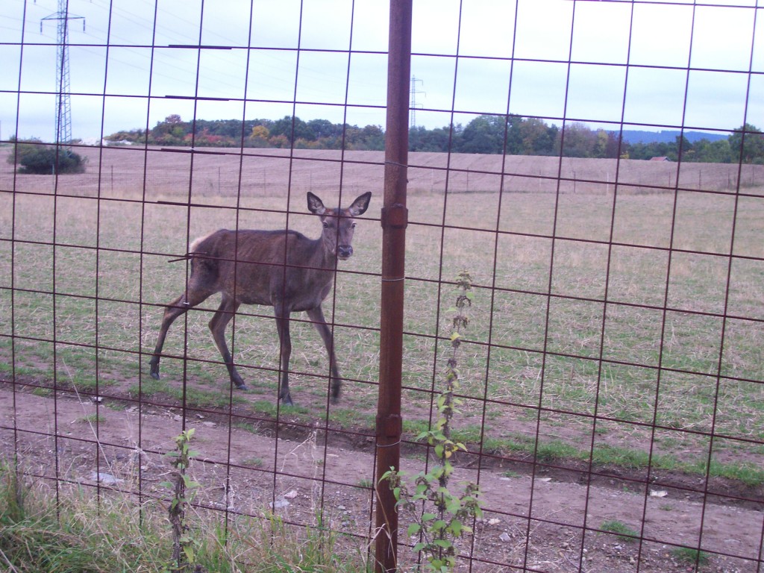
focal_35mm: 53
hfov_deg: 36.2
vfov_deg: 27.5
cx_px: 382
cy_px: 286
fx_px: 1170
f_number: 3.2
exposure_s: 1/48.4
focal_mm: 8.7
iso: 140
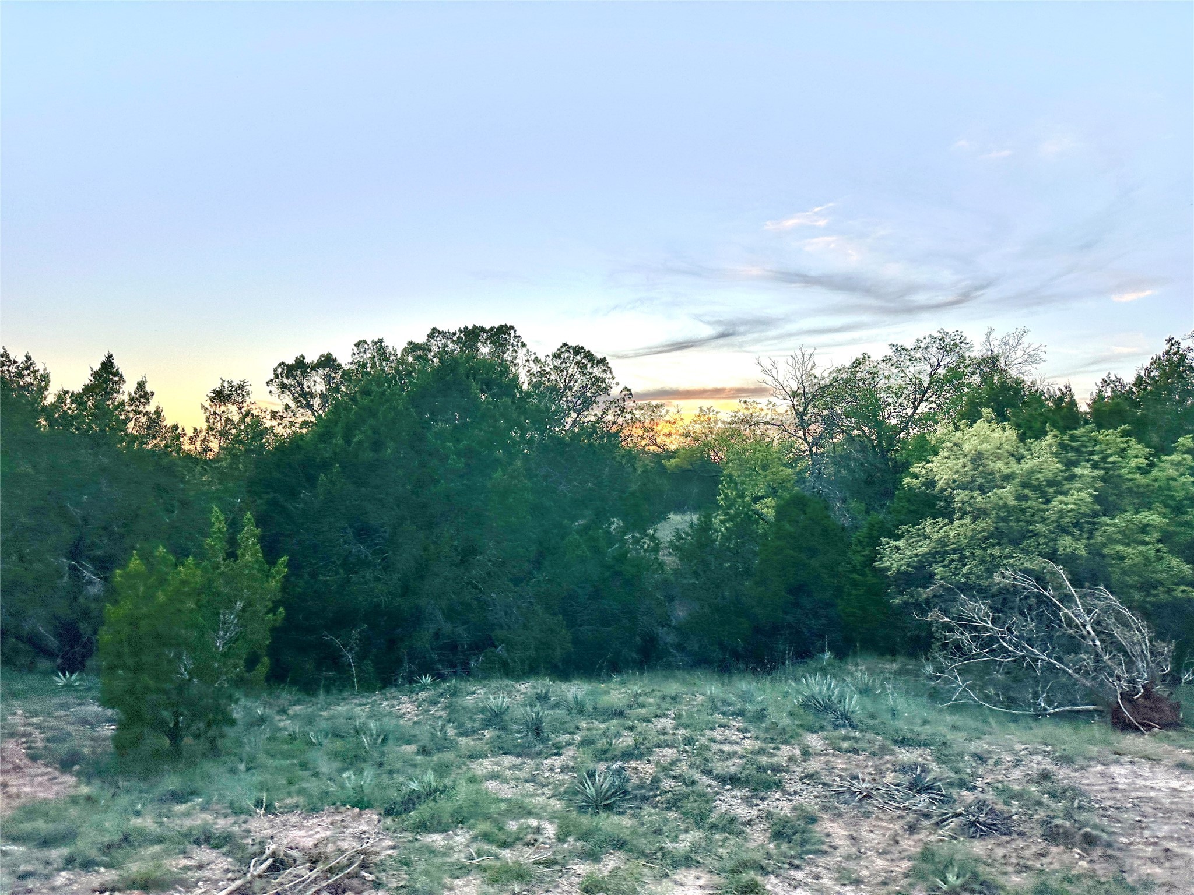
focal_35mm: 24
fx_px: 828
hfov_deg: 71.6
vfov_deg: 56.8
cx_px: 597
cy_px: 448
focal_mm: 6.86
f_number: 1.78
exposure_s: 1/421
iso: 80
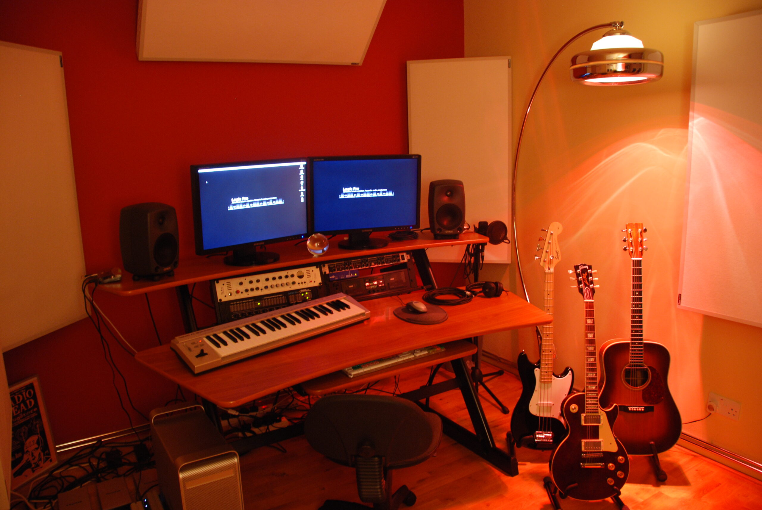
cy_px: 255
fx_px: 572
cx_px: 381
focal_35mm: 27
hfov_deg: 67.3
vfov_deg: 48.1
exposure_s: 1/2.5
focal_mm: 18
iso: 400
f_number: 3.5
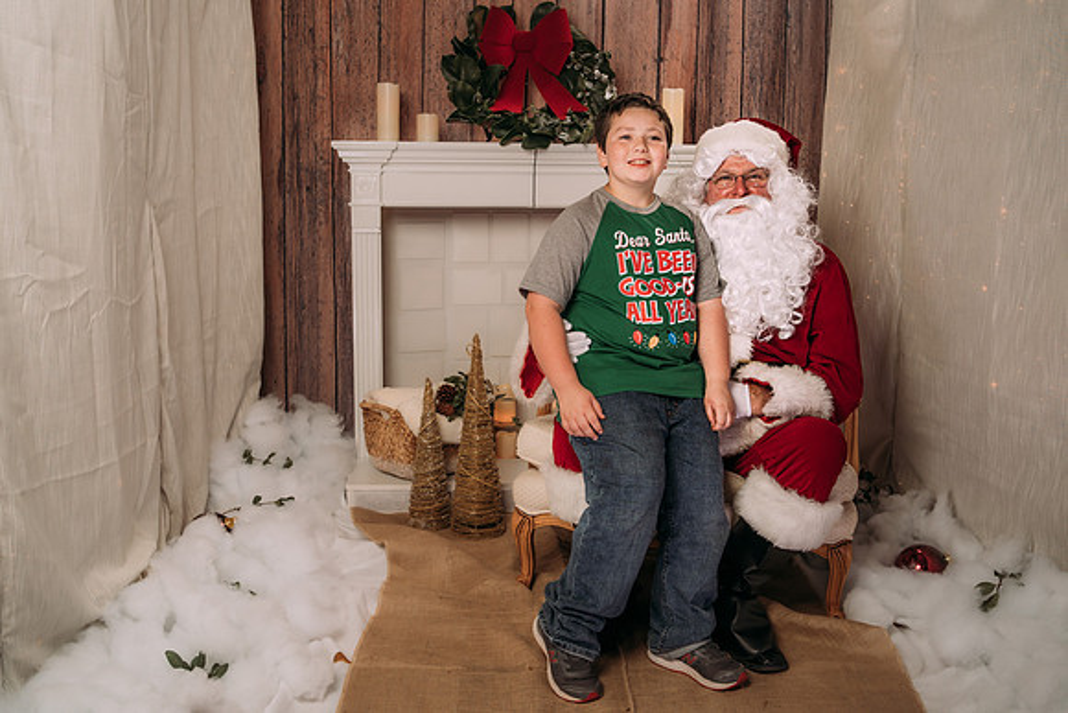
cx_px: 531
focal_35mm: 38
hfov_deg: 50.5
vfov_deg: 35.0
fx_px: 1131
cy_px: 330
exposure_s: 1/100
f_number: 5.6
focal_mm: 35
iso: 100
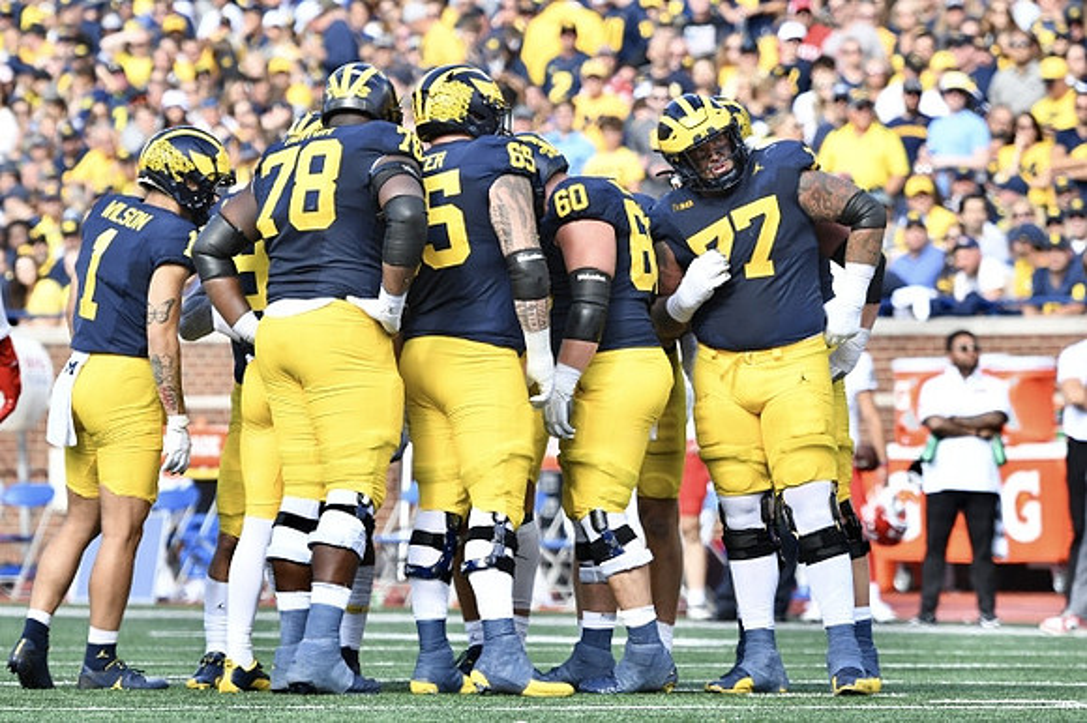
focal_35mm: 420
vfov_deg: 3.3
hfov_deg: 4.9
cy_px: 362
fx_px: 12674
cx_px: 544
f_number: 5.6
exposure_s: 1/1000
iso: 800
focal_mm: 280
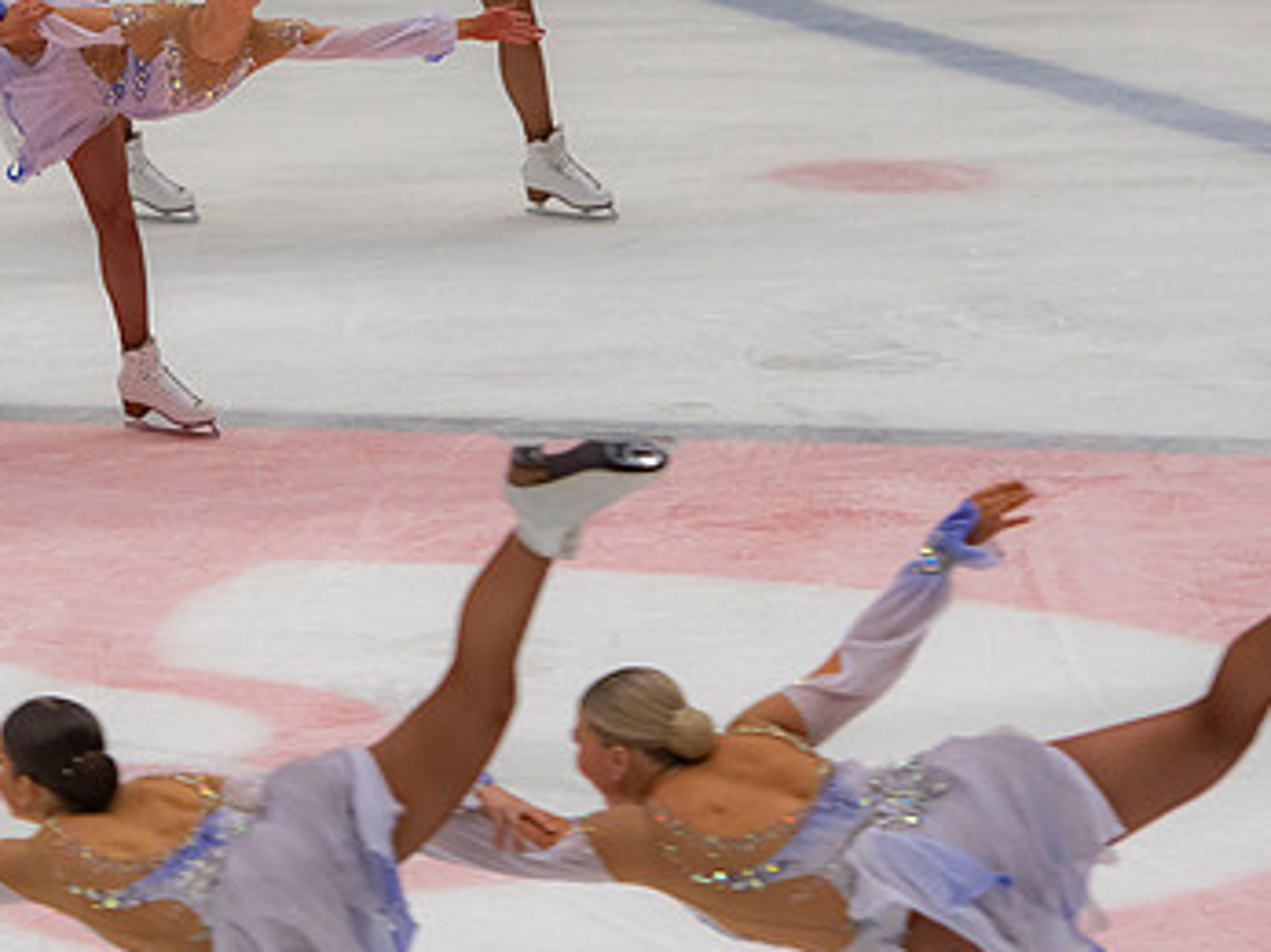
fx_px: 12773
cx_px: -15
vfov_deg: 4.3
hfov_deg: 5.7
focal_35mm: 348
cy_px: 93
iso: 500
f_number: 3.5
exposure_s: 1/400
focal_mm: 116
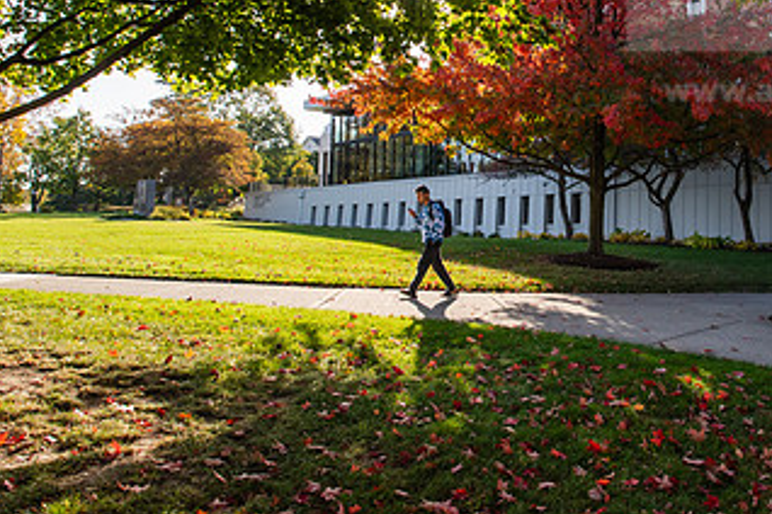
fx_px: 665
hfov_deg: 58.0
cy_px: 142
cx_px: 554
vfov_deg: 41.3
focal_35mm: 31
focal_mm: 17
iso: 320
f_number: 11
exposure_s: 1/200
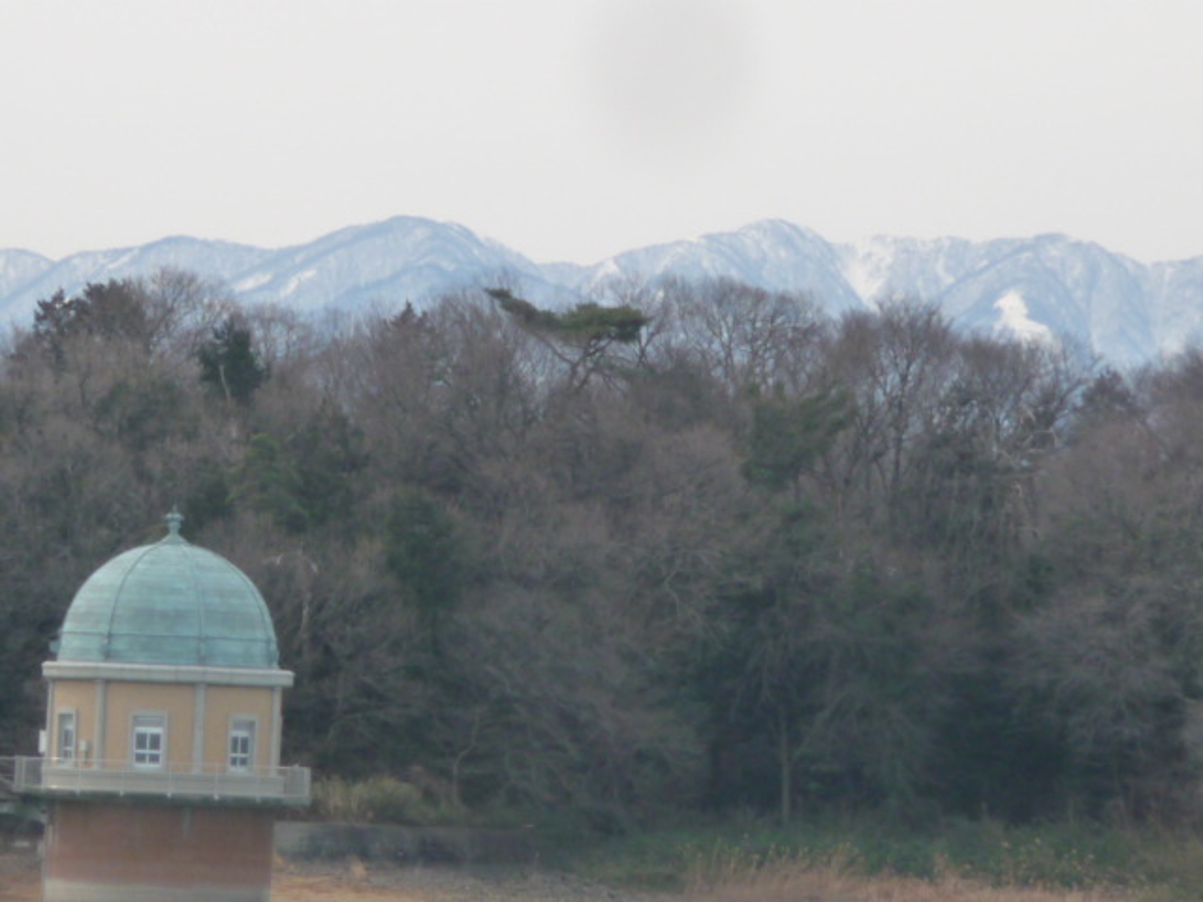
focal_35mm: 472
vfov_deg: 3.2
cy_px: 451
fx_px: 16403
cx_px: 602
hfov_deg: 4.2
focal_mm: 47
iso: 160
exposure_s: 1/400
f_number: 4.9
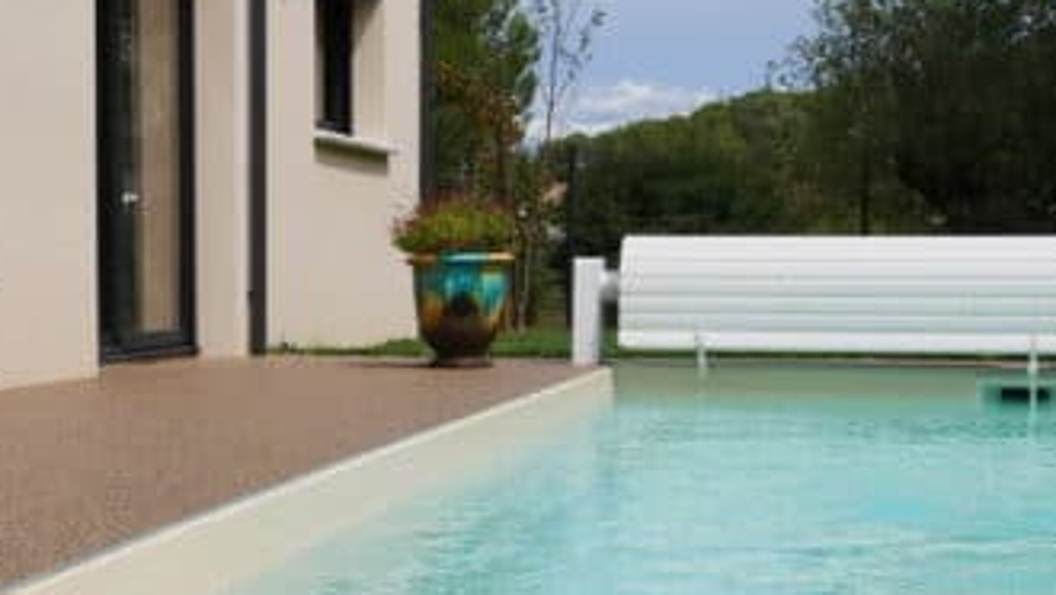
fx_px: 2129
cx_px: 259
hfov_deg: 27.5
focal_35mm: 76
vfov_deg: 15.7
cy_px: 523
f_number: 9
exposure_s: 1/640
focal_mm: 15
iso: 200
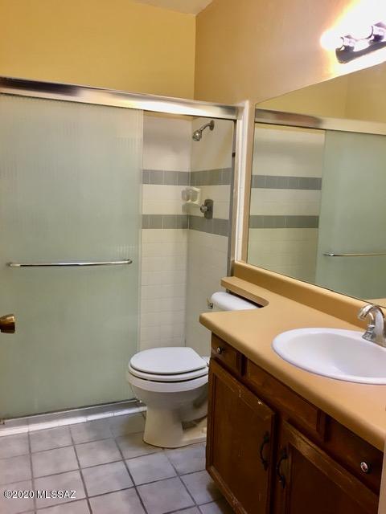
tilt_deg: -8.3
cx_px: 193
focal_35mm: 29
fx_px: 431
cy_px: 257
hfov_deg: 48.2
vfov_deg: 61.7
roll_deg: -3.0
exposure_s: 1/30
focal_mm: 4.15
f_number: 2.2
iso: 25
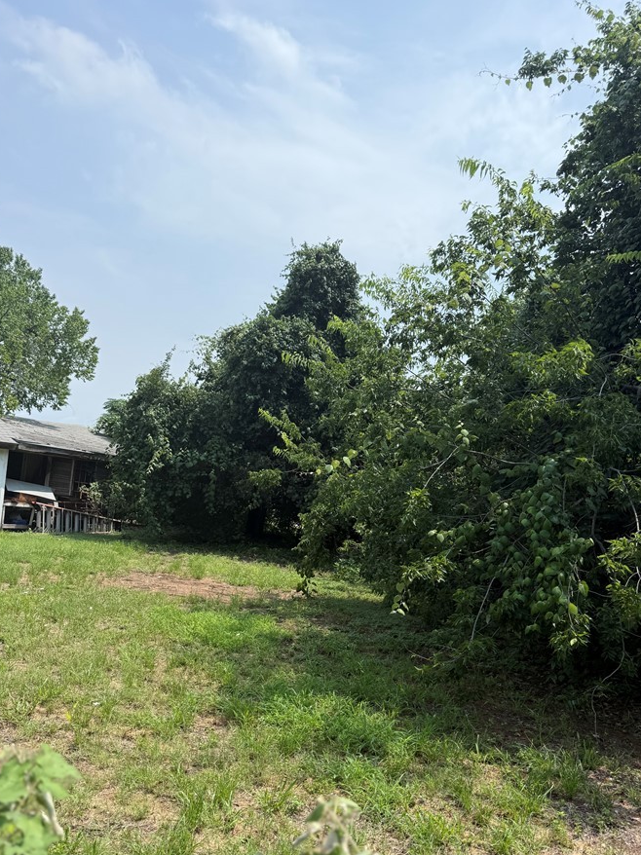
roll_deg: -8.5
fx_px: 692
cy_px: 482
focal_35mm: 28
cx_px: 313
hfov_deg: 49.7
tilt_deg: +1.0
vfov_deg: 63.2
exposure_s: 1/4405
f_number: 1.78
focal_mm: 6.76
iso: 80
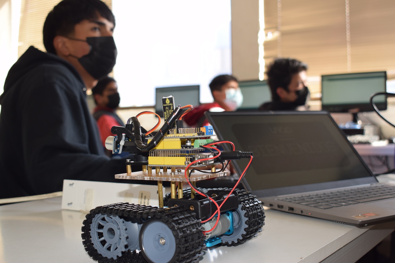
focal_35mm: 46
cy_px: 132
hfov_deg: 42.3
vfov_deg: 28.9
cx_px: 198
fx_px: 510
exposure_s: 1/125
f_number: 5.6
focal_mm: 31
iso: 360
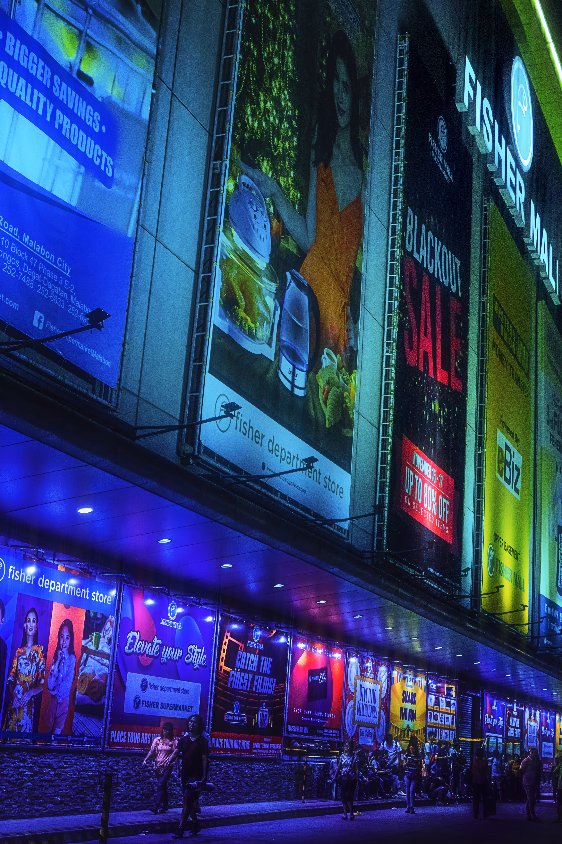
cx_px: 281
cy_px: 422
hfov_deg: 28.1
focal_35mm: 48
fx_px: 1124
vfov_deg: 41.1
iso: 1000
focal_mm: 32.5
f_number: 5
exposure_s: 1/60
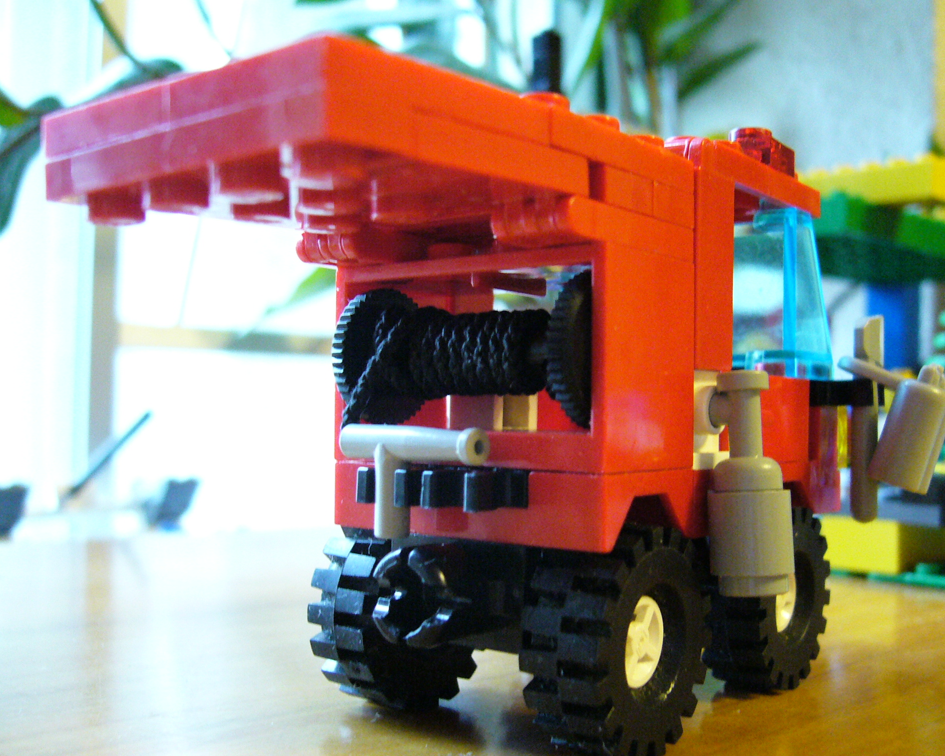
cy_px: 379
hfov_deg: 49.0
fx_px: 1035
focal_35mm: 37
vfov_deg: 40.1
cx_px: 509
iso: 400
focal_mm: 5.8
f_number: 2.8
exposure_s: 1/13
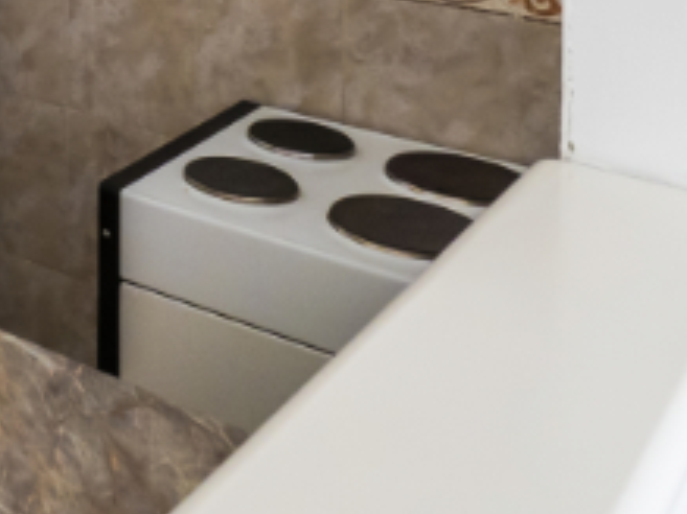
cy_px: -342
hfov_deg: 22.5
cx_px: -436
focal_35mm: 64
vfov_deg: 18.9
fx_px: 1269
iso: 400
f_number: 4
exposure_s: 1/30
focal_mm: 7
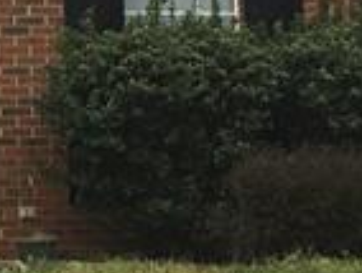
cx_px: -280
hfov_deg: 9.1
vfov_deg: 7.1
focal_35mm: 209
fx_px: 2189
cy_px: -15
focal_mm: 4.15
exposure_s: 1/329
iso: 25
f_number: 2.2
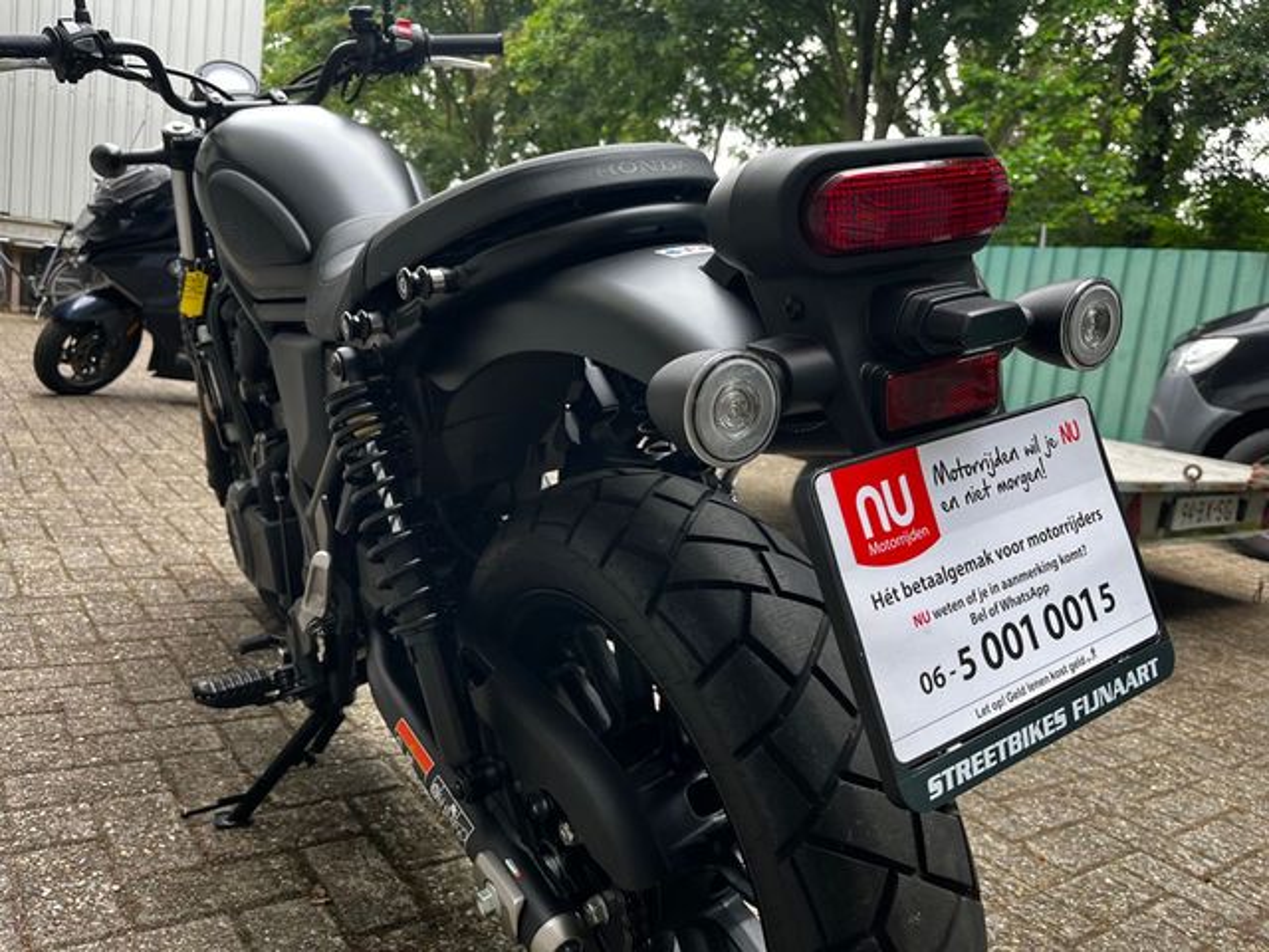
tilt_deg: -8.2
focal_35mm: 26
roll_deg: -7.6
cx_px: 634
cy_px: 476
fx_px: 953
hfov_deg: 67.3
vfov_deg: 53.1
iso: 50
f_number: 1.6
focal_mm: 5.1
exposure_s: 1/122
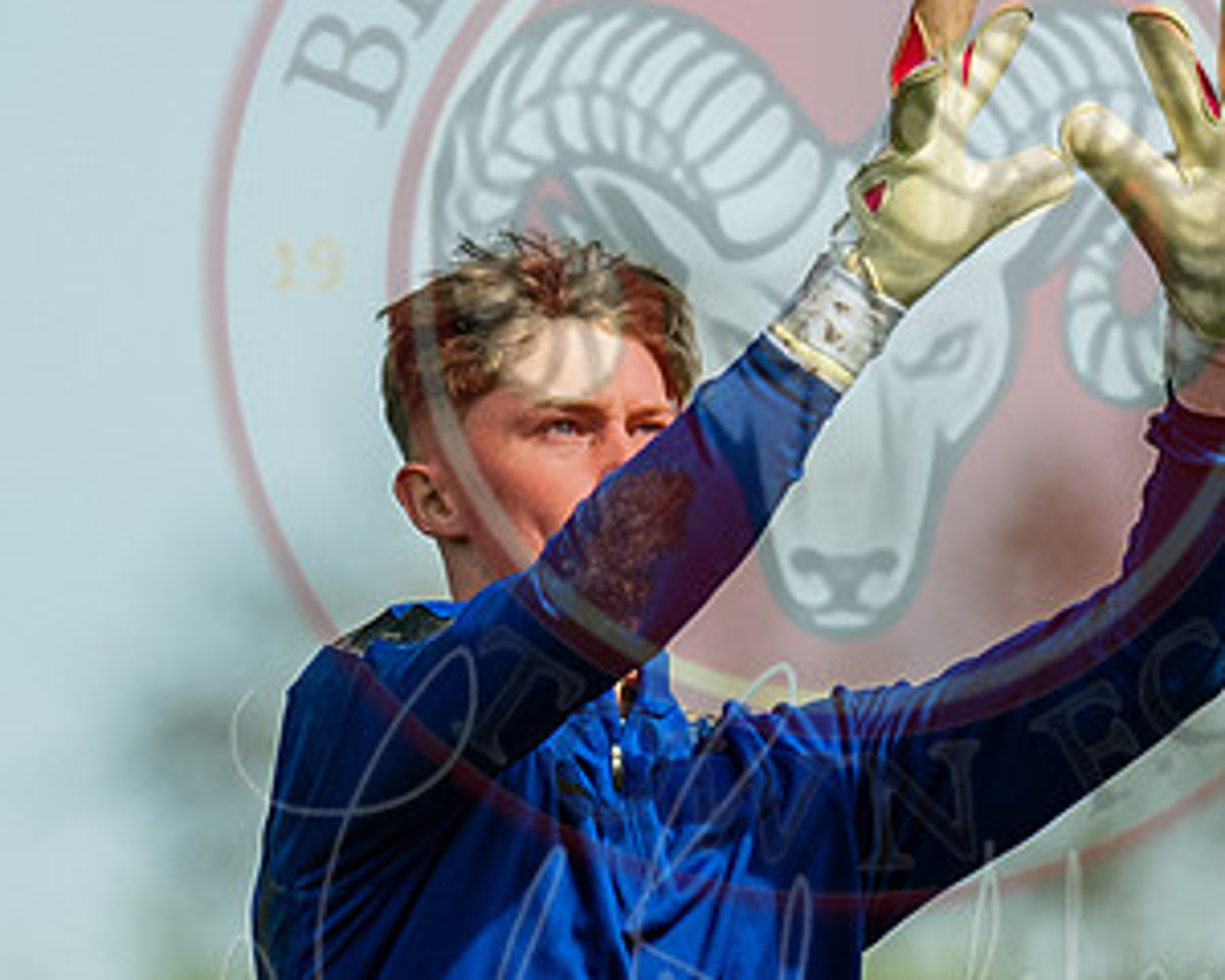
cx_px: 421
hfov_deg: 2.3
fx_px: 30092
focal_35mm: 830
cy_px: 887
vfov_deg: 1.9
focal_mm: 135
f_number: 1.8
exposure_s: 1/6400
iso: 100
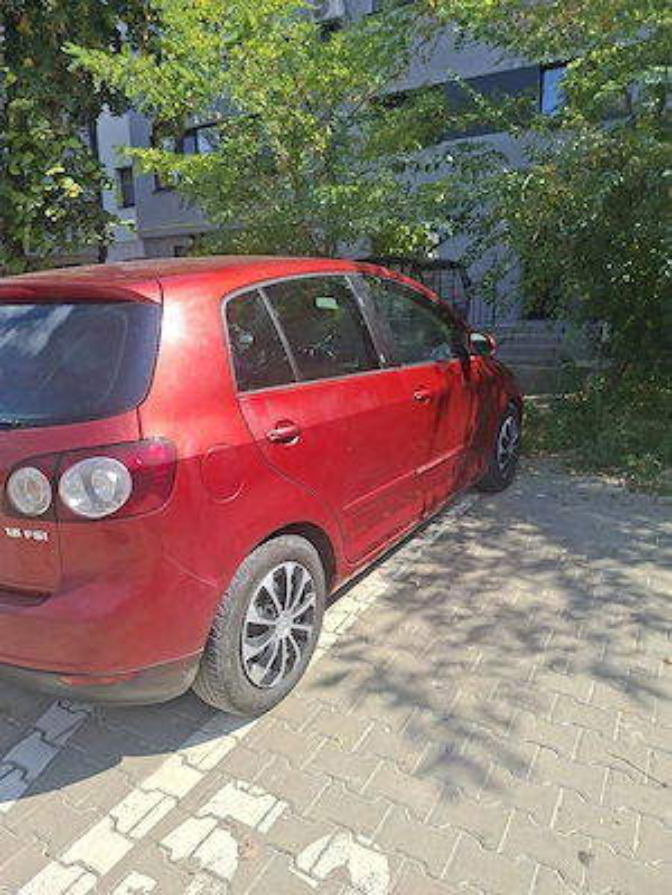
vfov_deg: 73.9
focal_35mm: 23
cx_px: 336
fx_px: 595
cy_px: 448
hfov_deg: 58.9
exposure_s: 1/1667
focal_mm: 5.54
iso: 50
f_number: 1.8
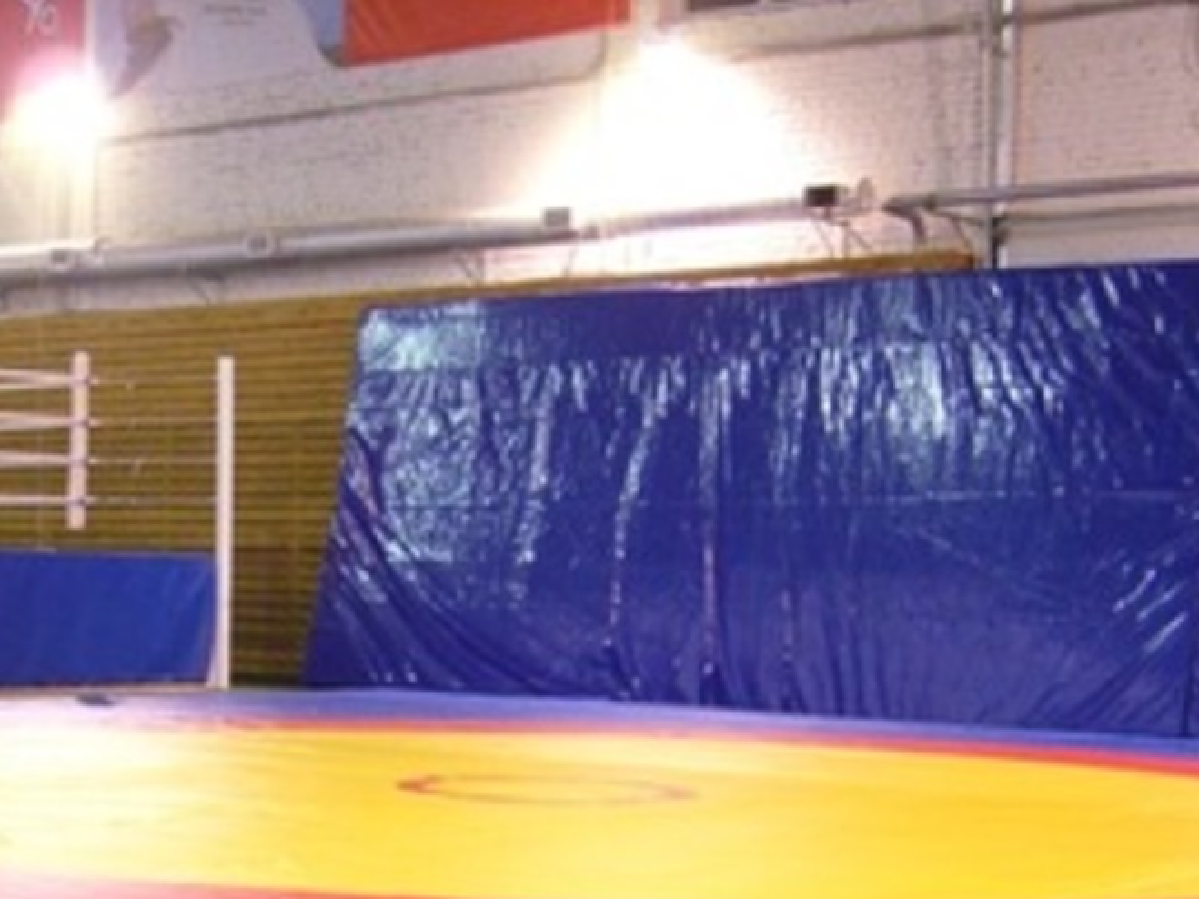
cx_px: 364
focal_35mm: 68
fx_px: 2355
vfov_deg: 21.4
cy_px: 699
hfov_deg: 28.3
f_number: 2.8
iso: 200
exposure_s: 1/8
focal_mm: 5.8
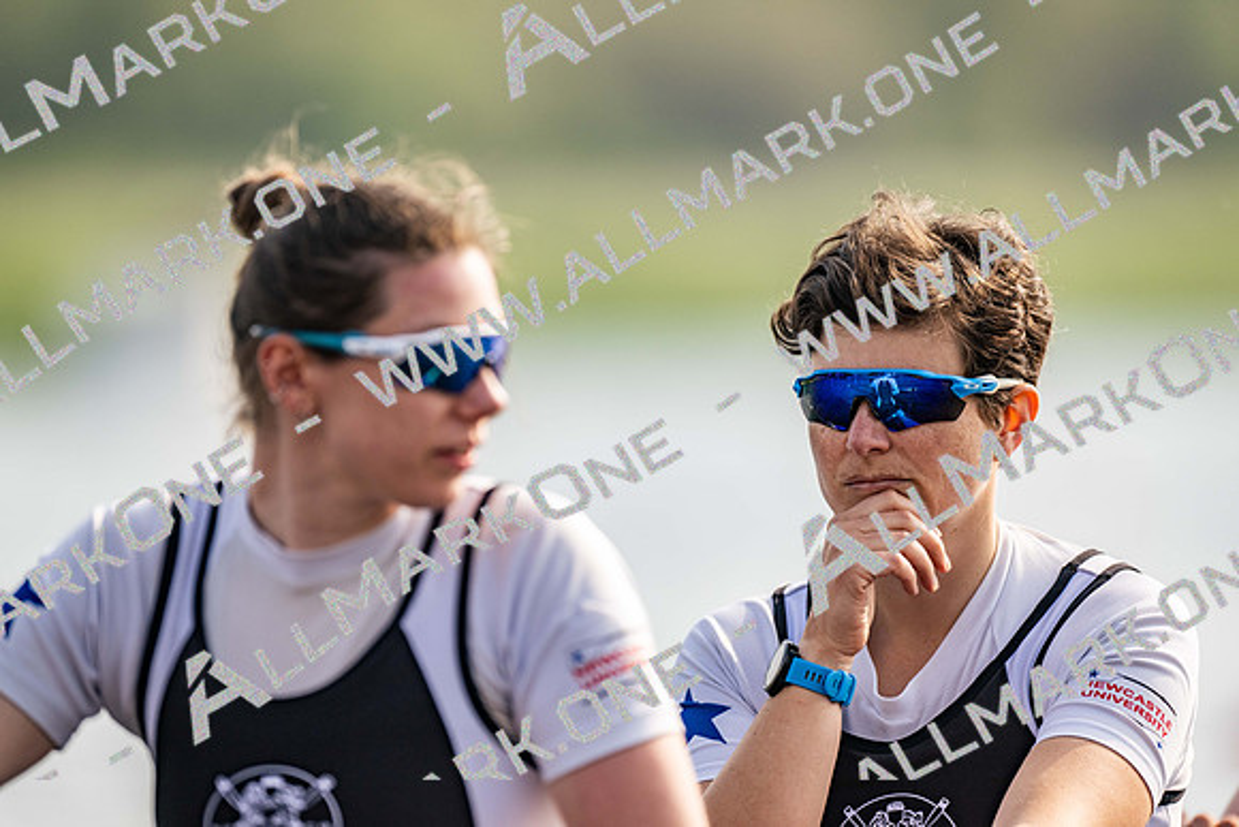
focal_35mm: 600
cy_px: 414
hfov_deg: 3.4
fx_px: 20654
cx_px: 620
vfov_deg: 2.3
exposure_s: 1/2500
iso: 280
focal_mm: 600
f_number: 4
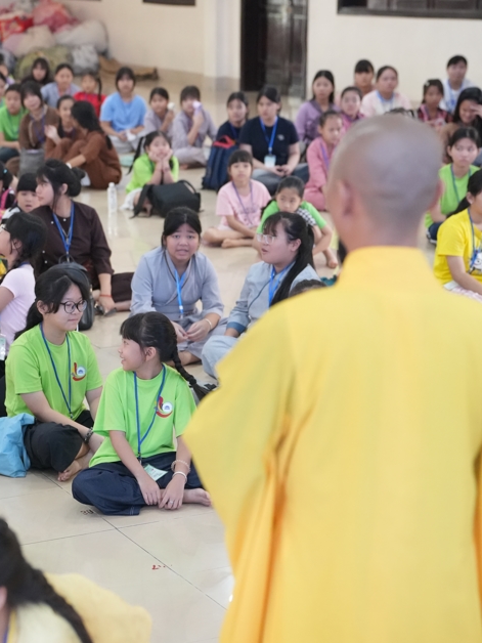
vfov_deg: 20.2
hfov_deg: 15.1
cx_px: 80
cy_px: 316
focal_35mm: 97
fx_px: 1801
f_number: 3.2
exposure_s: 1/320
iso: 6400
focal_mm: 65
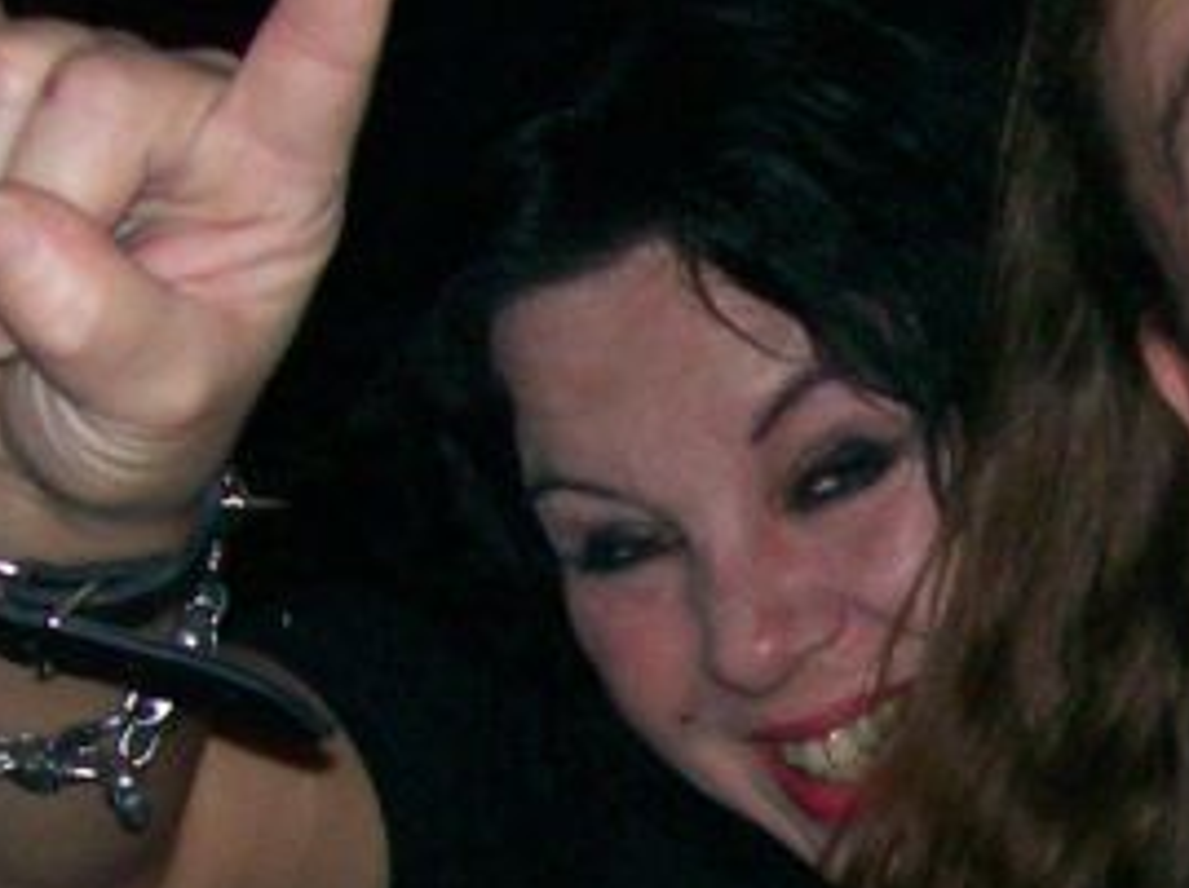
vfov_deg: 13.7
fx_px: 3670
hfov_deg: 18.0
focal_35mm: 107
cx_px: 1176
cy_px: 676
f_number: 2.7
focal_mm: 6
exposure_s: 1/64
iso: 140
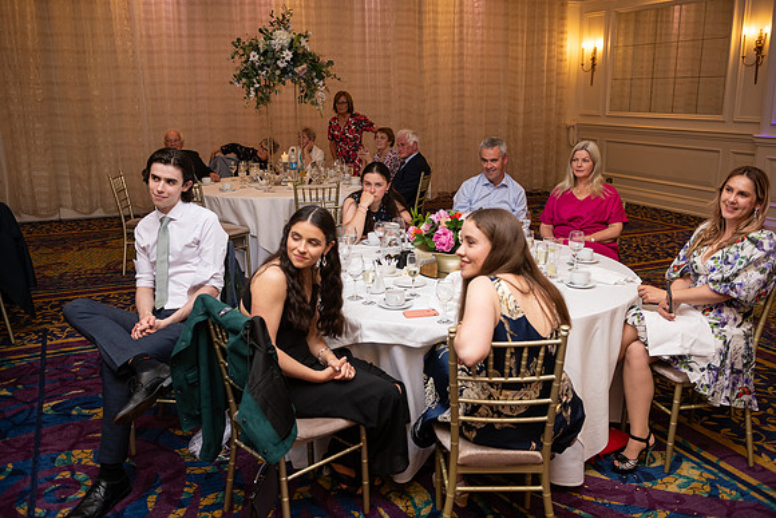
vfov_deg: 41.1
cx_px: 388
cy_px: 259
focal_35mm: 32
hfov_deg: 58.7
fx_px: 690
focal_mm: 32
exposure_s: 1/160
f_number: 3.5
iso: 640
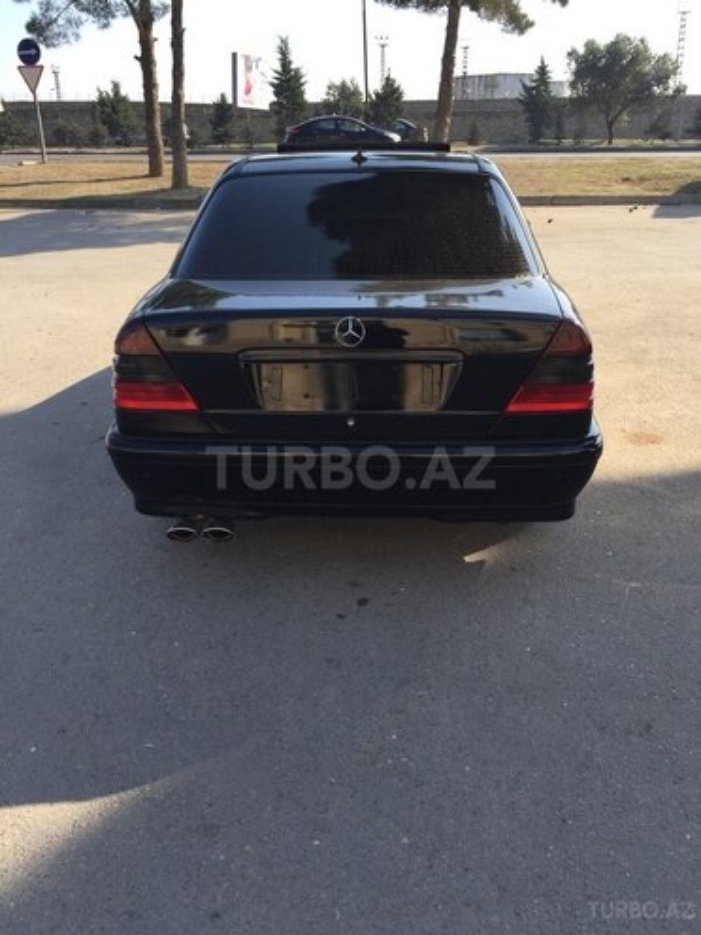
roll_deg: +1.3
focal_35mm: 29
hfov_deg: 48.2
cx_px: 350
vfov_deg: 61.7
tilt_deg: -21.0
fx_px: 783
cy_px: 468
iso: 32
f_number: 2.2
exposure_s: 1/746
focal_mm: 4.15
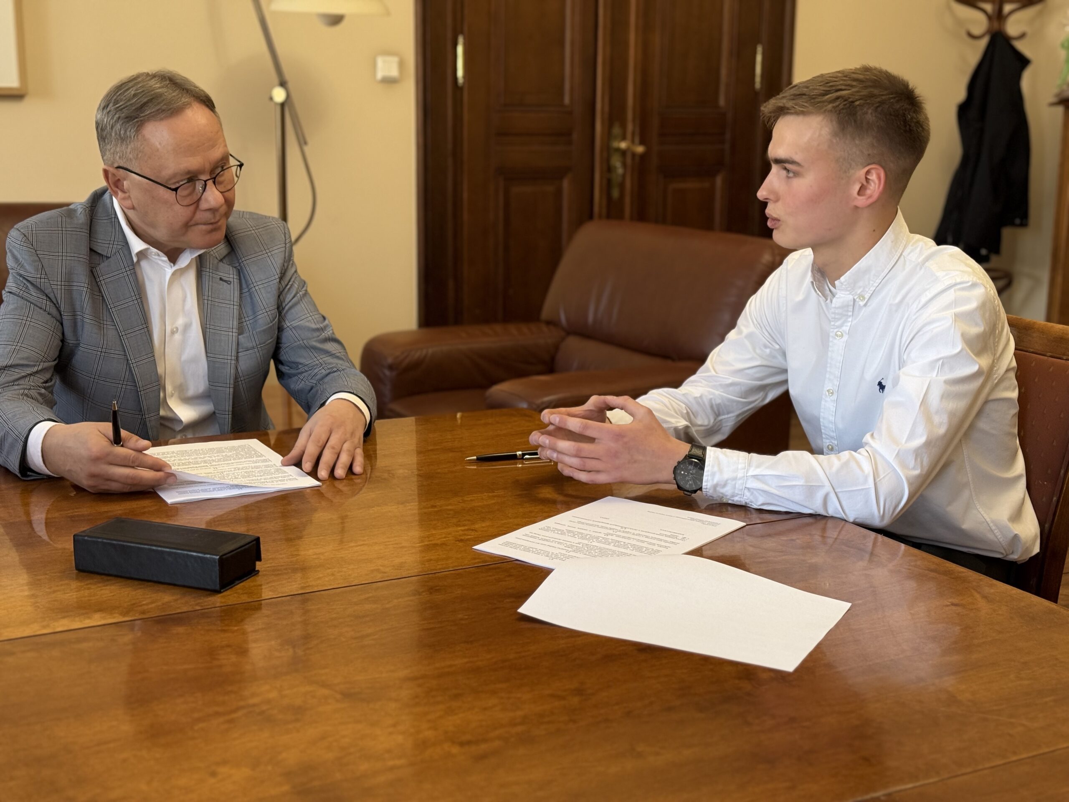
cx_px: 534
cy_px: 401
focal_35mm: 48
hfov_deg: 39.7
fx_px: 1482
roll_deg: -0.8
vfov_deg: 30.3
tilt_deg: -11.2
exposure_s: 1/100
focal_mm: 6.76
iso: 160
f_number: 1.78
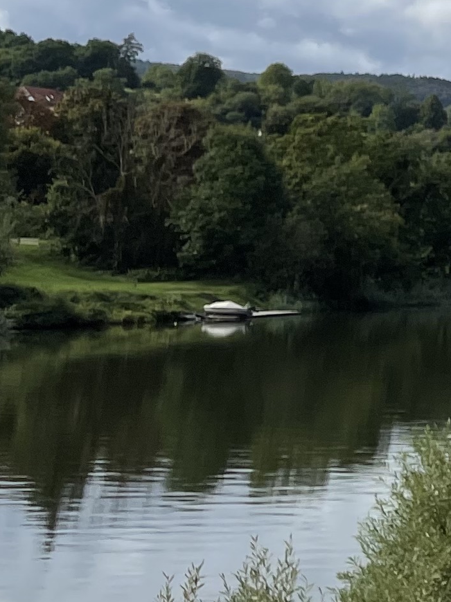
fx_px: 1946
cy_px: -209
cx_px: 1232
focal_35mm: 112
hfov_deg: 10.5
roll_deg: +0.1
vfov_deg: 16.5
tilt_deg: +11.7
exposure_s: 1/4651
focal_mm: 4.2
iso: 32
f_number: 1.6
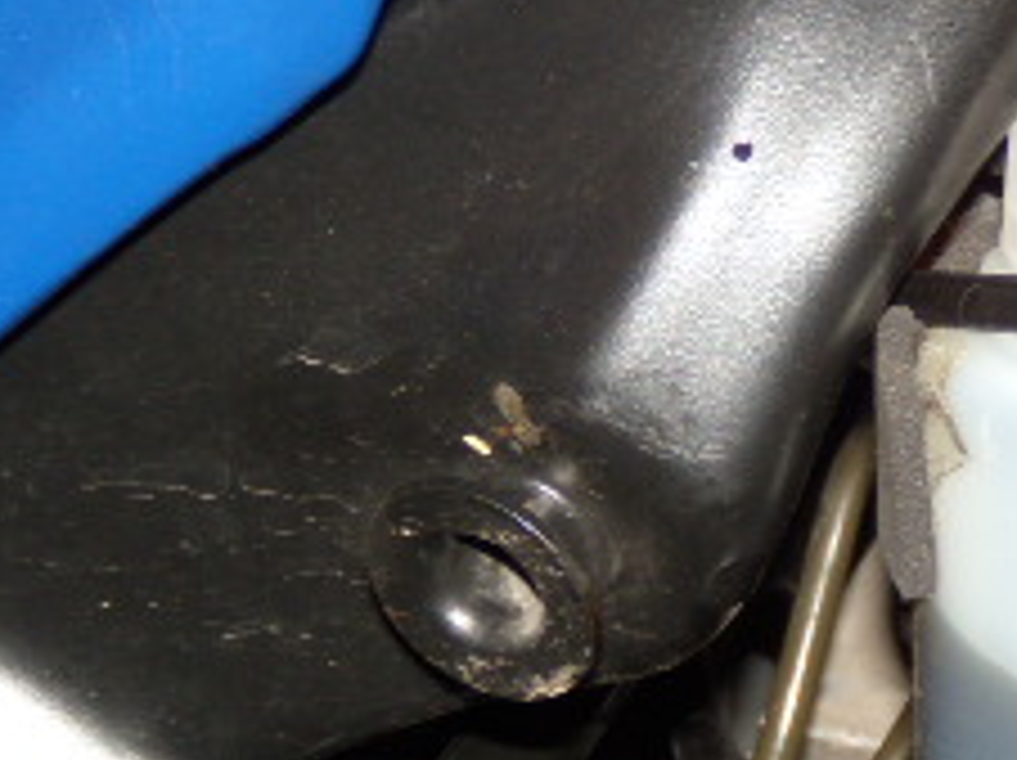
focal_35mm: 102
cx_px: 1184
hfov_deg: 18.4
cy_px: 558
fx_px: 2994
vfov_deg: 14.4
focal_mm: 6.4
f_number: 3.6
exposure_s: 1/30
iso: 80
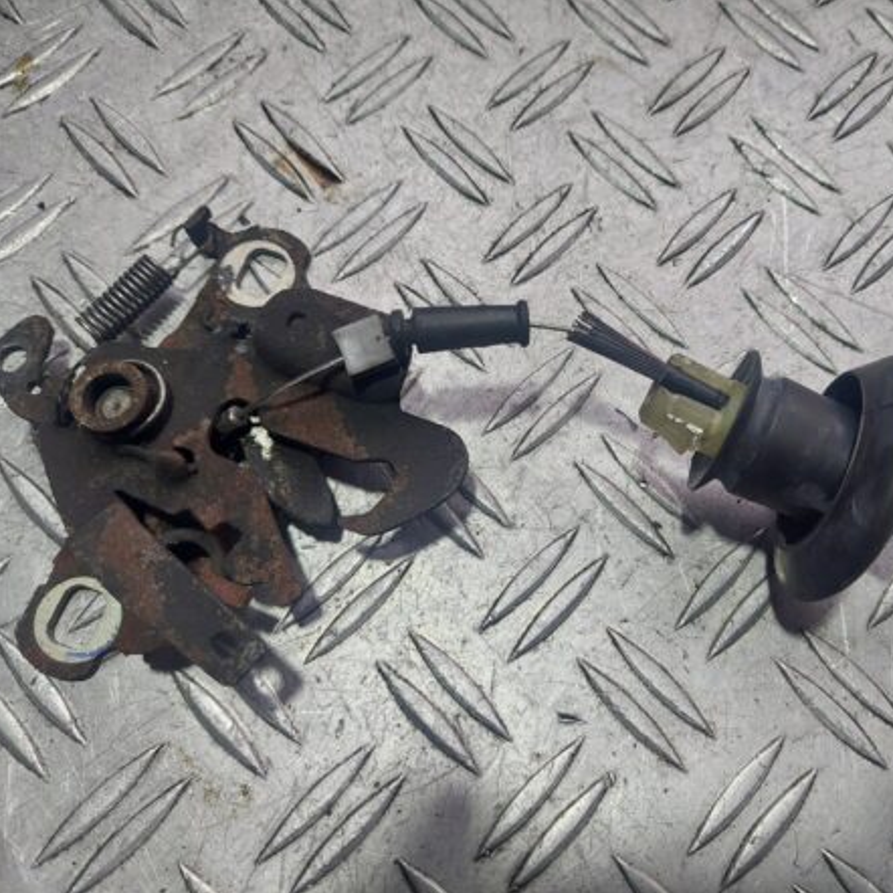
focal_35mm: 30
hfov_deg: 53.5
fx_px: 876
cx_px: 552
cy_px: 446
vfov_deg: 54.0
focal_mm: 5.23
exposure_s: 1/50
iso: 50
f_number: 1.8
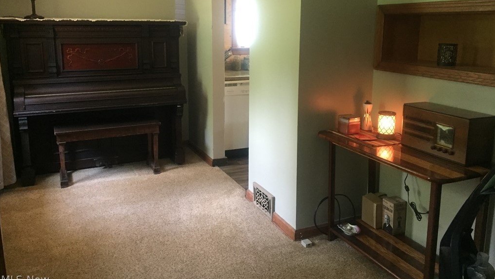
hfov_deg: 61.0
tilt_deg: -9.2
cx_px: 249
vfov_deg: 36.4
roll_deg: -0.9
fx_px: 420
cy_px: 100
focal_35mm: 32
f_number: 2.2
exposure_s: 1/30
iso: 250
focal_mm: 4.15
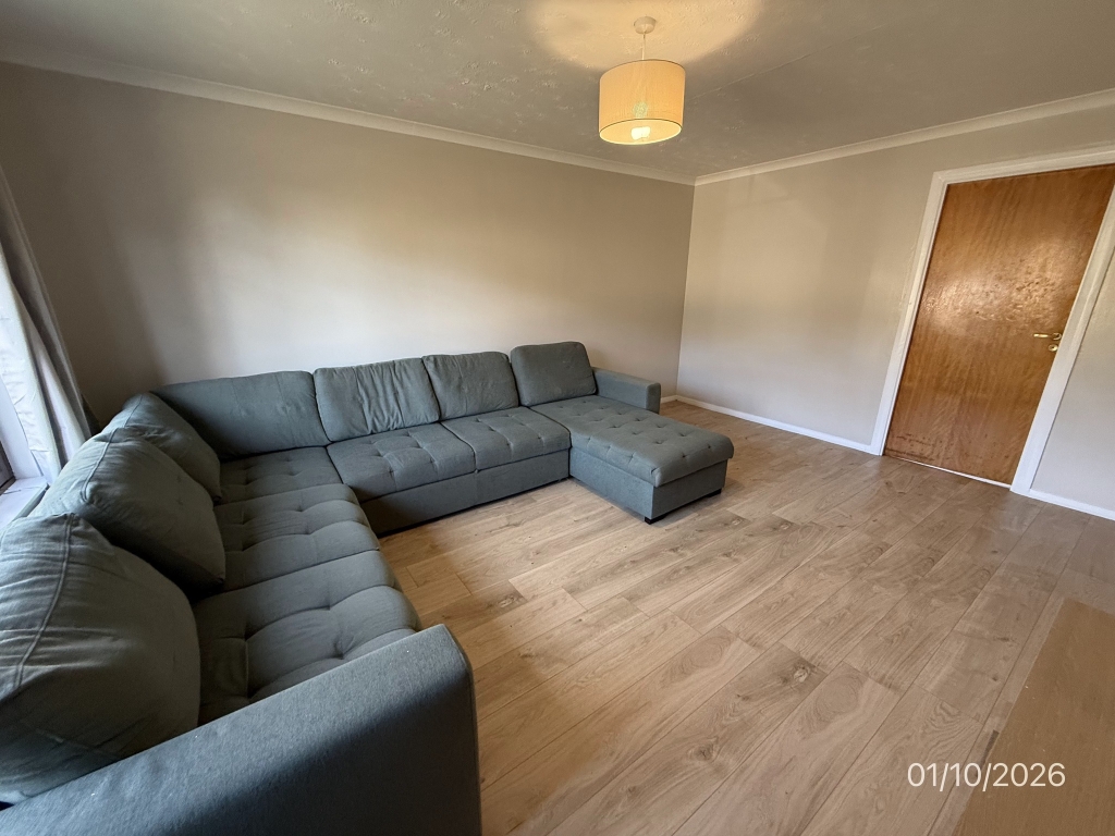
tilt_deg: -17.7
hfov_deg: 102.1
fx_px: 451
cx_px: 558
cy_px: 418
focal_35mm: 14
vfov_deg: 85.7
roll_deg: -0.3
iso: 320
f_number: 2.2
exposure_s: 1/93
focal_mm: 2.22
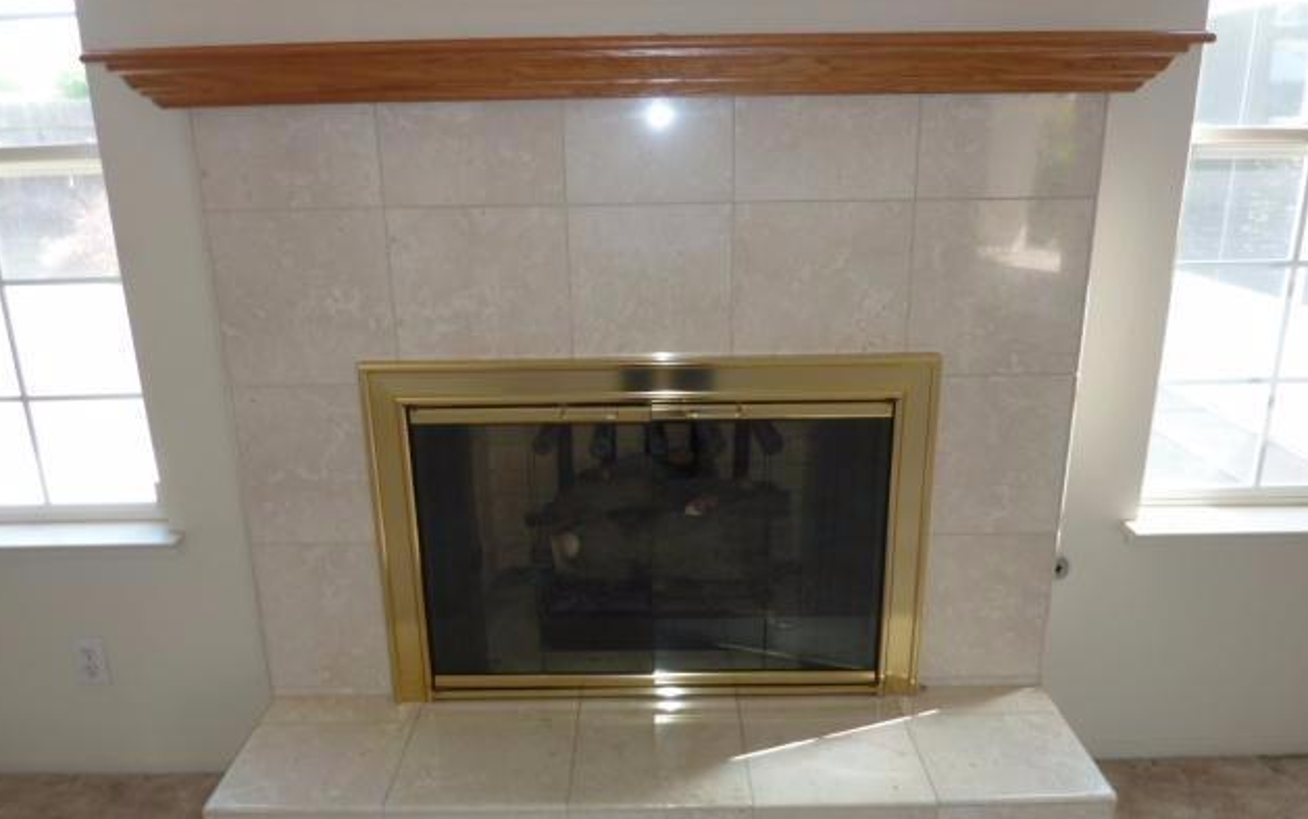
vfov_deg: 46.0
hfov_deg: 68.4
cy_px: 452
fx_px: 963
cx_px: 652
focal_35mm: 27
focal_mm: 4.1
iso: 80
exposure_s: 1/30
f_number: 3.3
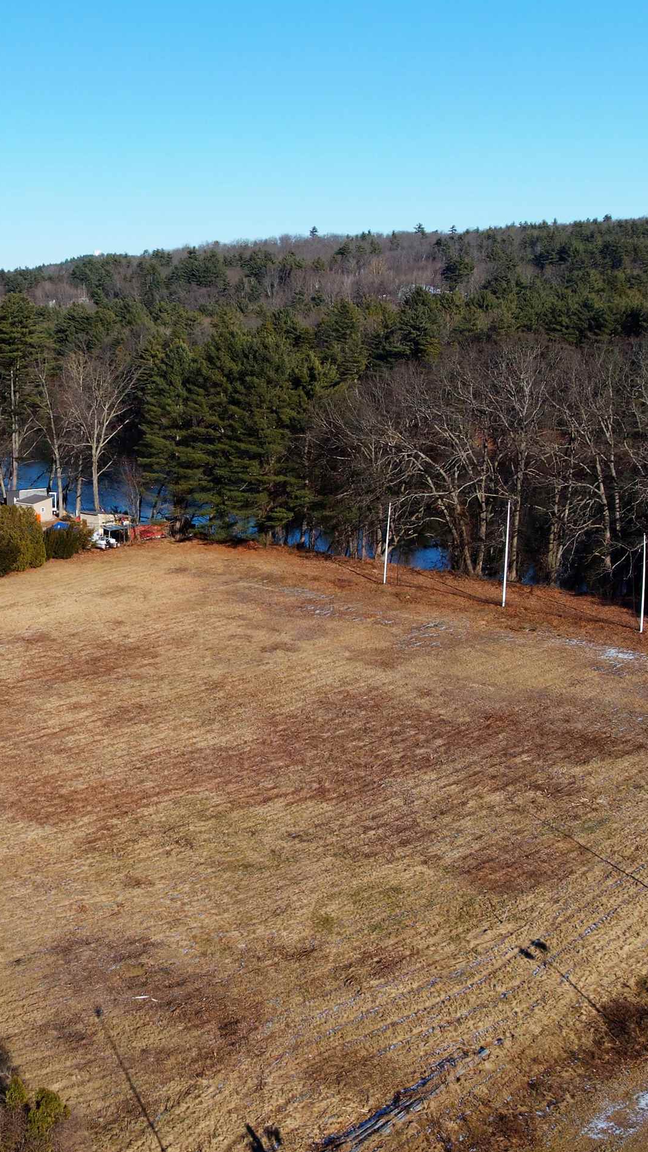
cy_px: 620
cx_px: 16
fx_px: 1283
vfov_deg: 48.3
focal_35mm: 42
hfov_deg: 26.9
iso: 100
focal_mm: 4.5
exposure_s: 1/640
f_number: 2.8
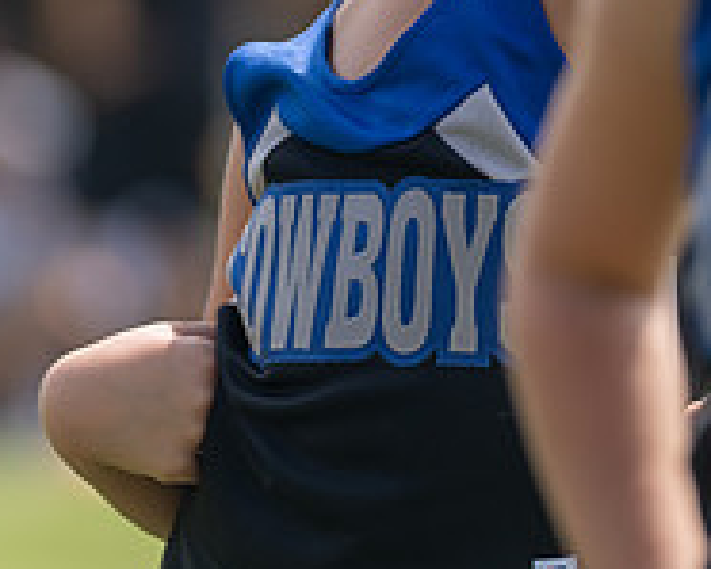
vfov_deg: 2.7
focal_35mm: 577
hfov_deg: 3.4
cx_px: 198
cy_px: -155
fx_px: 12148
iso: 100
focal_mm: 158
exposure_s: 1/1250
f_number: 2.8
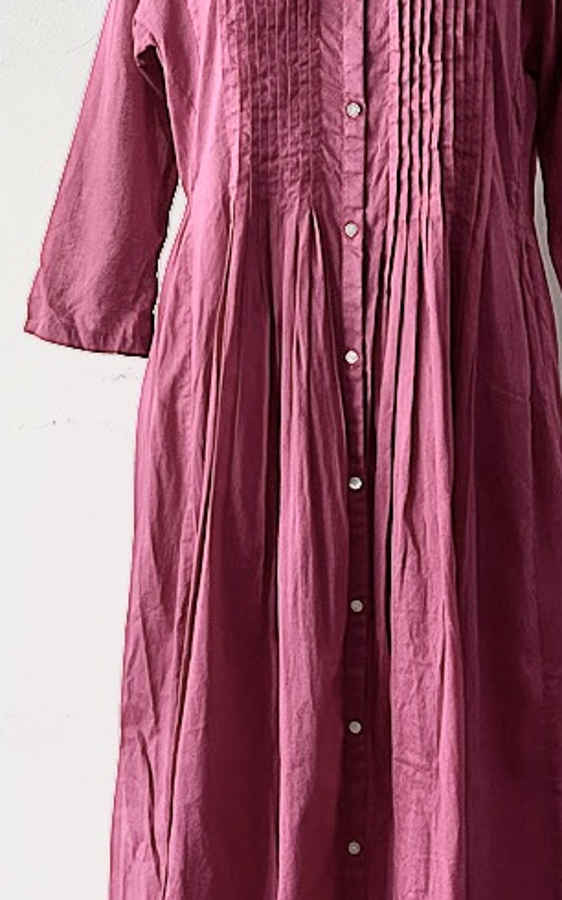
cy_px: 156
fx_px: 1765
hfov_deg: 18.0
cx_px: 364
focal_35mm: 72
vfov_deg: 27.9
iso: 320
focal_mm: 5.7
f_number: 1.5
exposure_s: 1/60
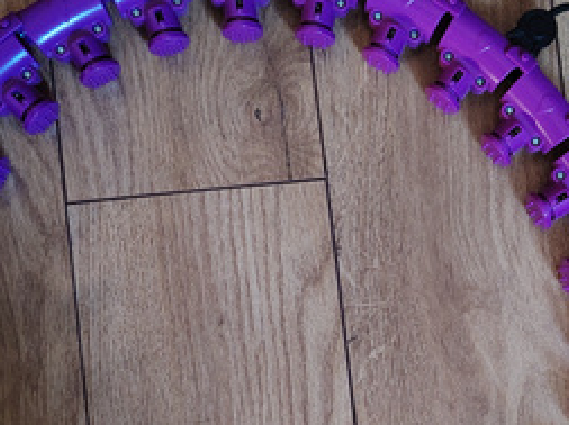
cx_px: 398
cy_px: 292
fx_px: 936
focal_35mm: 57
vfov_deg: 25.4
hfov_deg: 33.4
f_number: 1.75
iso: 2678
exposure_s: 1/20
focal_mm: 5.25
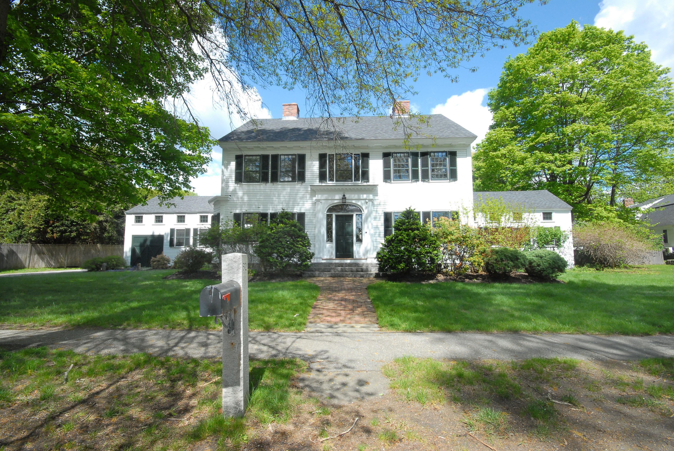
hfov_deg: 94.9
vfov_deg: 72.2
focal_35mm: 16
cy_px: 226
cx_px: 337
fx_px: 309
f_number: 14
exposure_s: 1/100
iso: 400
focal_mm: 11
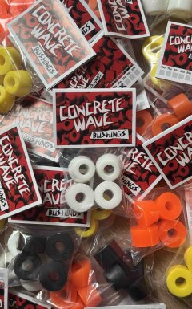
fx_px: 436
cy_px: 152
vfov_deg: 38.9
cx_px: 91
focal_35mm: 52
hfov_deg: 24.8
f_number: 1.78
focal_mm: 6.76
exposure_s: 1/50
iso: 80
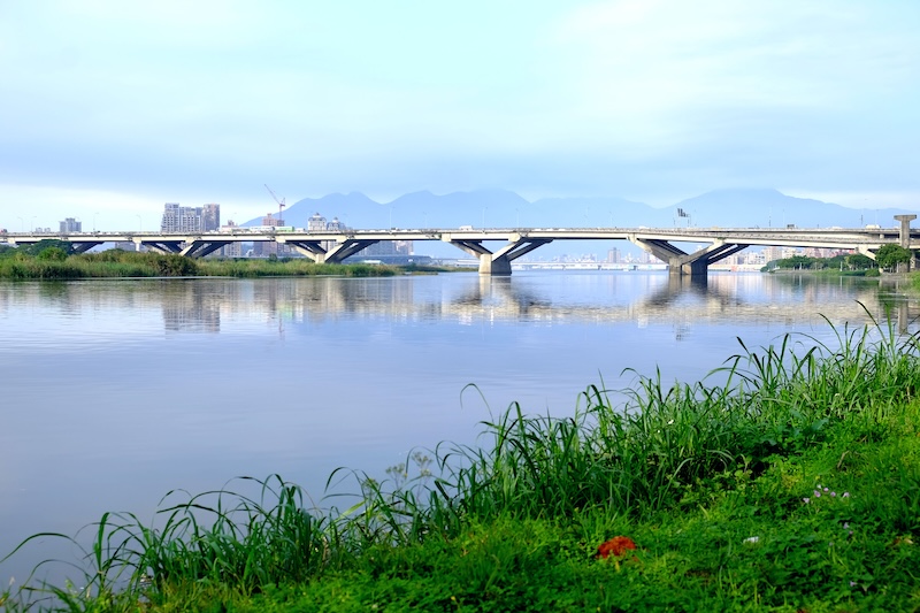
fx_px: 1073
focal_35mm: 42
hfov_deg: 46.4
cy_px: 306
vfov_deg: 31.9
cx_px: 460
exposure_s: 1/450
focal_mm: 27.7
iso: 200
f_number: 5
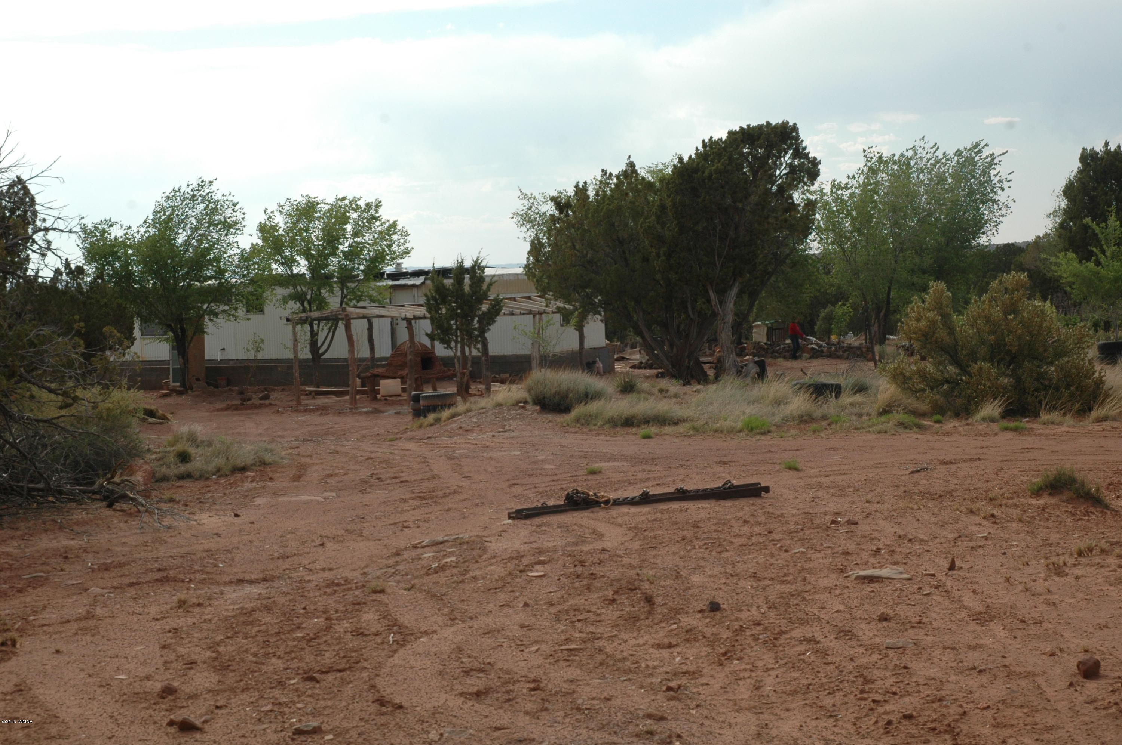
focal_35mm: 60
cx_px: 561
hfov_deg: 33.4
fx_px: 1868
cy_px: 372
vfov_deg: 22.6
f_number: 9
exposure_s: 1/320
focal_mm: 40
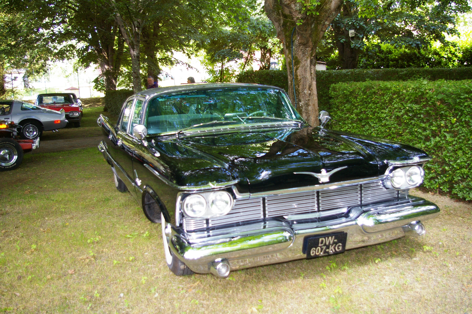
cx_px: 236
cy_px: 157
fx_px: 472
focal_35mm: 36
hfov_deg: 53.2
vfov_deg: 36.8
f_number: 4.5
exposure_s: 1/125
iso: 400
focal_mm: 24
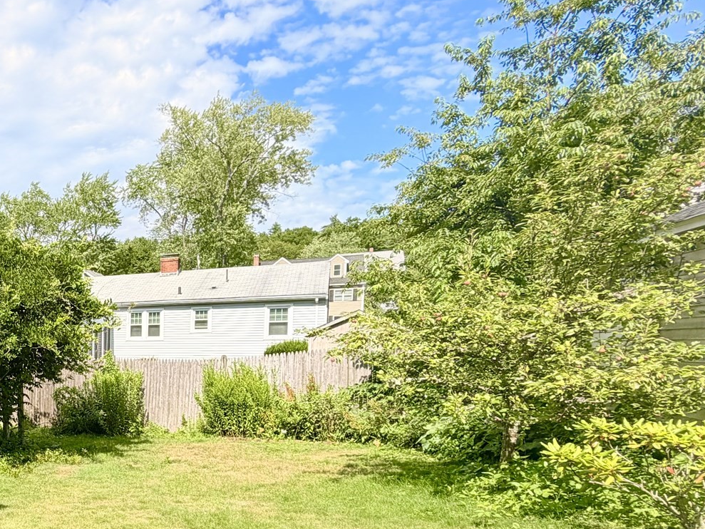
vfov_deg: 46.4
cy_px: 400
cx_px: -17
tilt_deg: -5.5
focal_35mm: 29
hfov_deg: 49.1
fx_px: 591
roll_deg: -0.3
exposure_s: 1/779
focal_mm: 2.22
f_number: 2.2
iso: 20
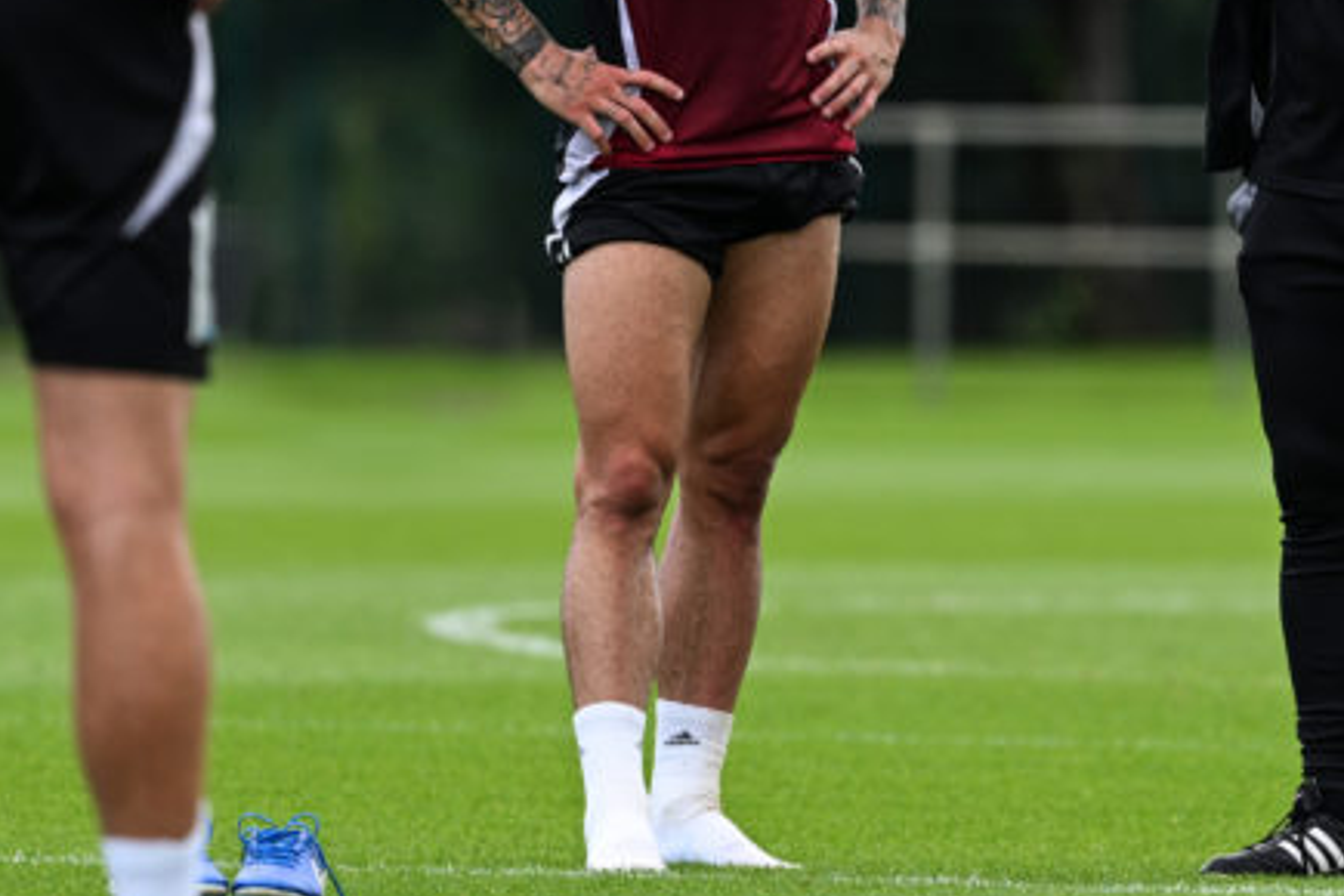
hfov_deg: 2.2
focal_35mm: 942
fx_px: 35165
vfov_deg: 1.5
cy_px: 45
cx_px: 658
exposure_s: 1/1600
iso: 500
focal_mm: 400
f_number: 5
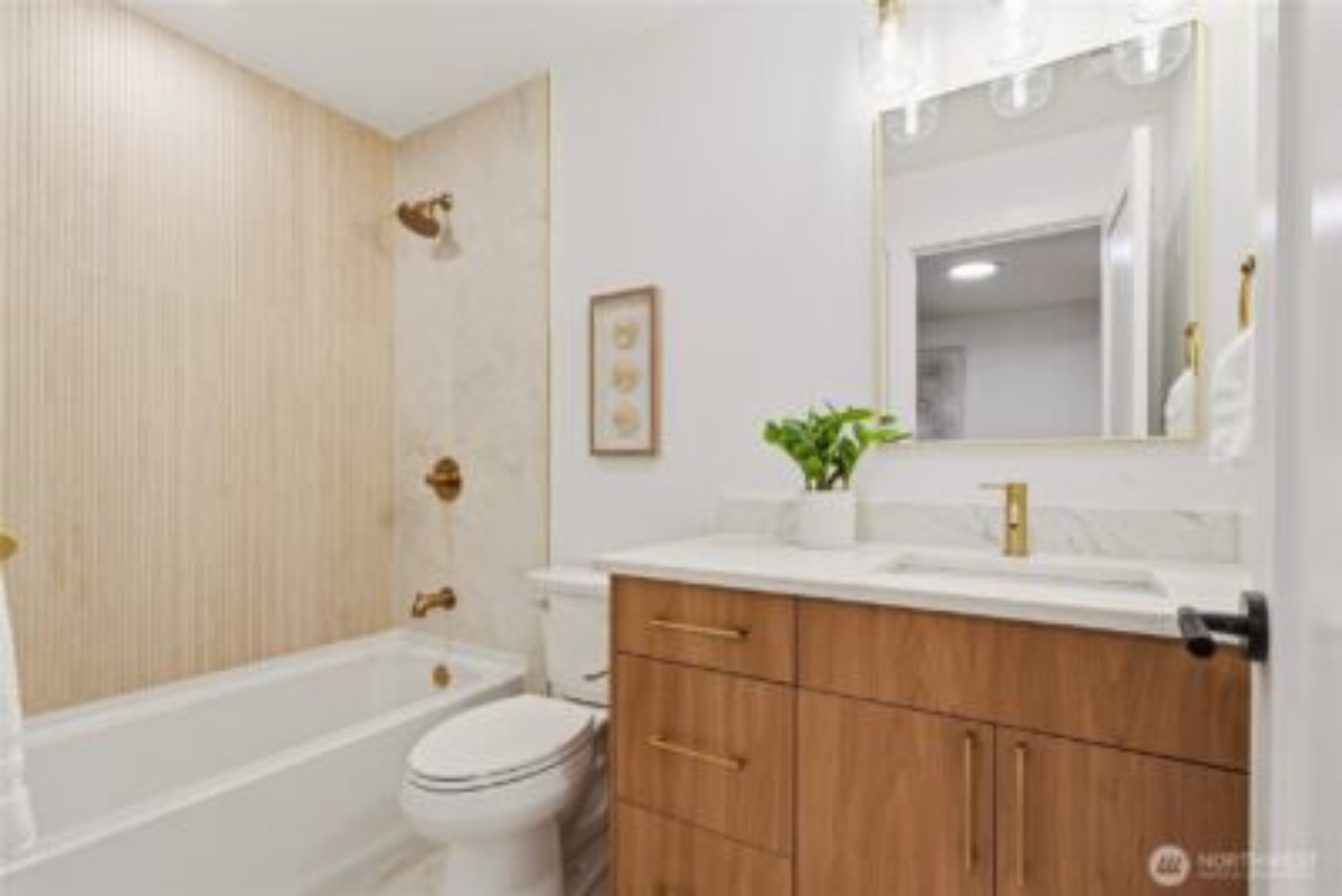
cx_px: 671
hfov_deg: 96.7
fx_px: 597
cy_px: 448
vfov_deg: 73.8
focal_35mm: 16
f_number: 11
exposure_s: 1/15
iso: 100
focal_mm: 16
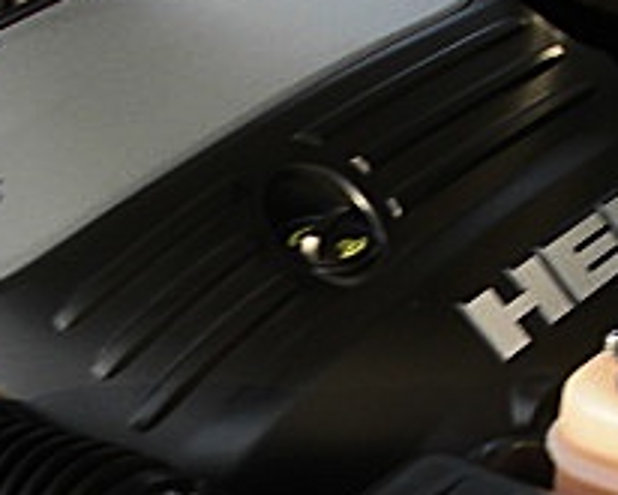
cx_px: 342
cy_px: 363
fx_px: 1995
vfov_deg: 14.1
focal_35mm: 109
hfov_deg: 17.6
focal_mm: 6.3
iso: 50
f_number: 2.8
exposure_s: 1/100
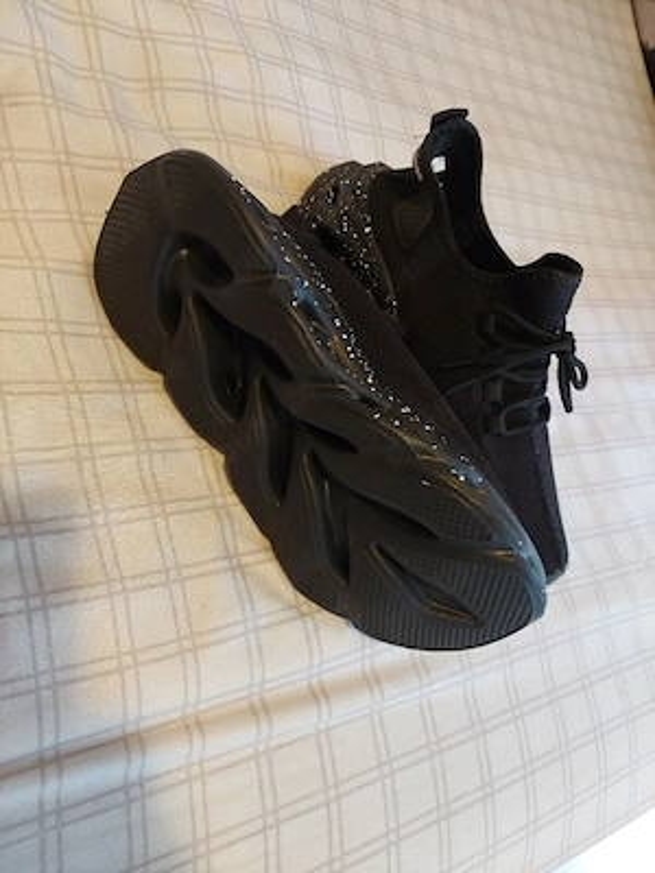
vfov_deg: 69.4
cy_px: 436
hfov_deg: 54.9
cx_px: 328
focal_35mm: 25
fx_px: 631
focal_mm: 5.23
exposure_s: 1/25
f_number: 1.8
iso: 400
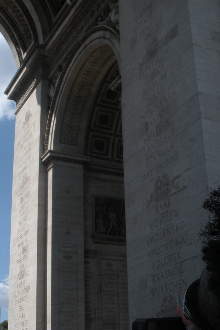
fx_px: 522
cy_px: 174
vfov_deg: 35.0
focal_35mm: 57
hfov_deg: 23.8
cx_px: 126
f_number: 5.6
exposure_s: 1/439
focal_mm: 6.3
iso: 64
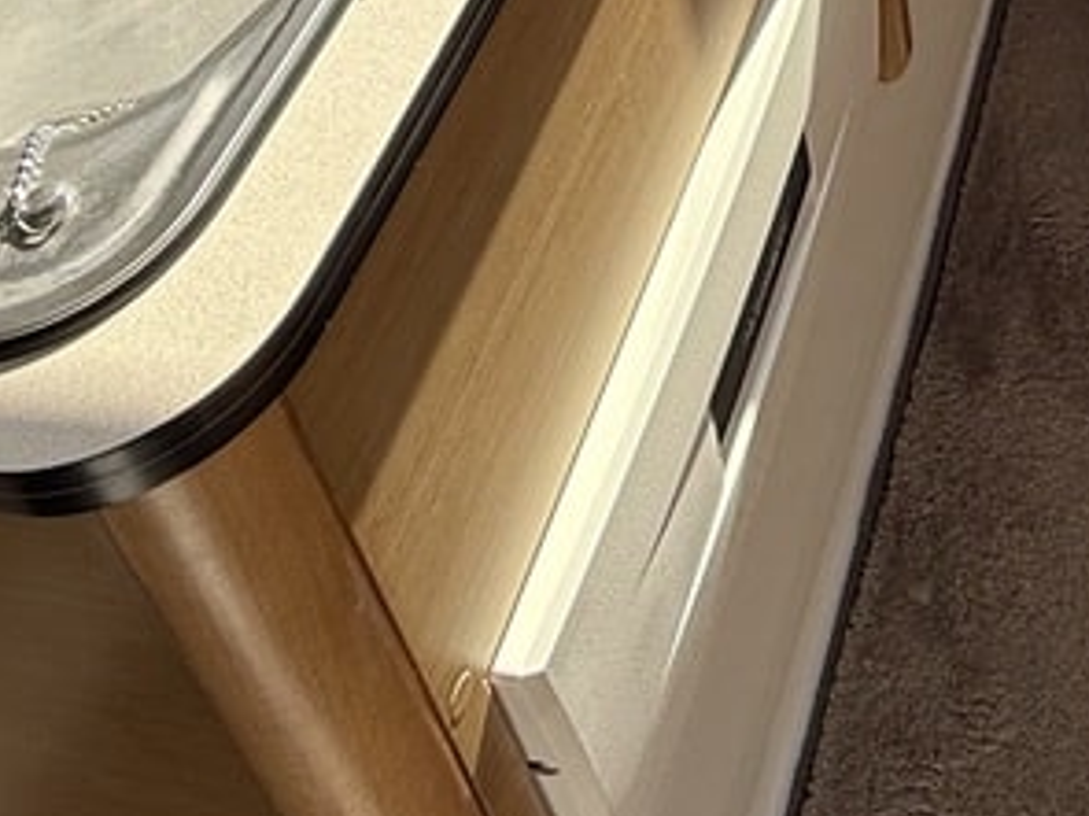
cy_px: -687
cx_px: 1174
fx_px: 1792
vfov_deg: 19.0
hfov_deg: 30.5
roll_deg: +1.8
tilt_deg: -25.9
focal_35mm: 57
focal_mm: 2.22
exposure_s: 1/279
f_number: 2.2
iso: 64
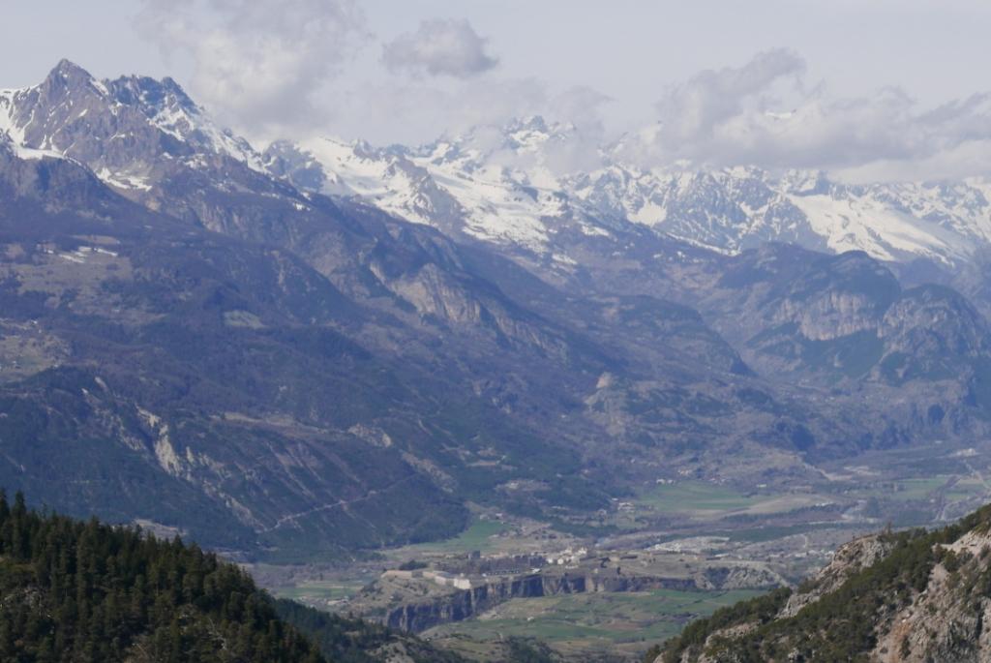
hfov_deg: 17.2
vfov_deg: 11.5
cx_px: 496
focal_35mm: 119
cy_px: 332
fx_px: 3279
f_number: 5.6
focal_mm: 34
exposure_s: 1/2000
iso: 200
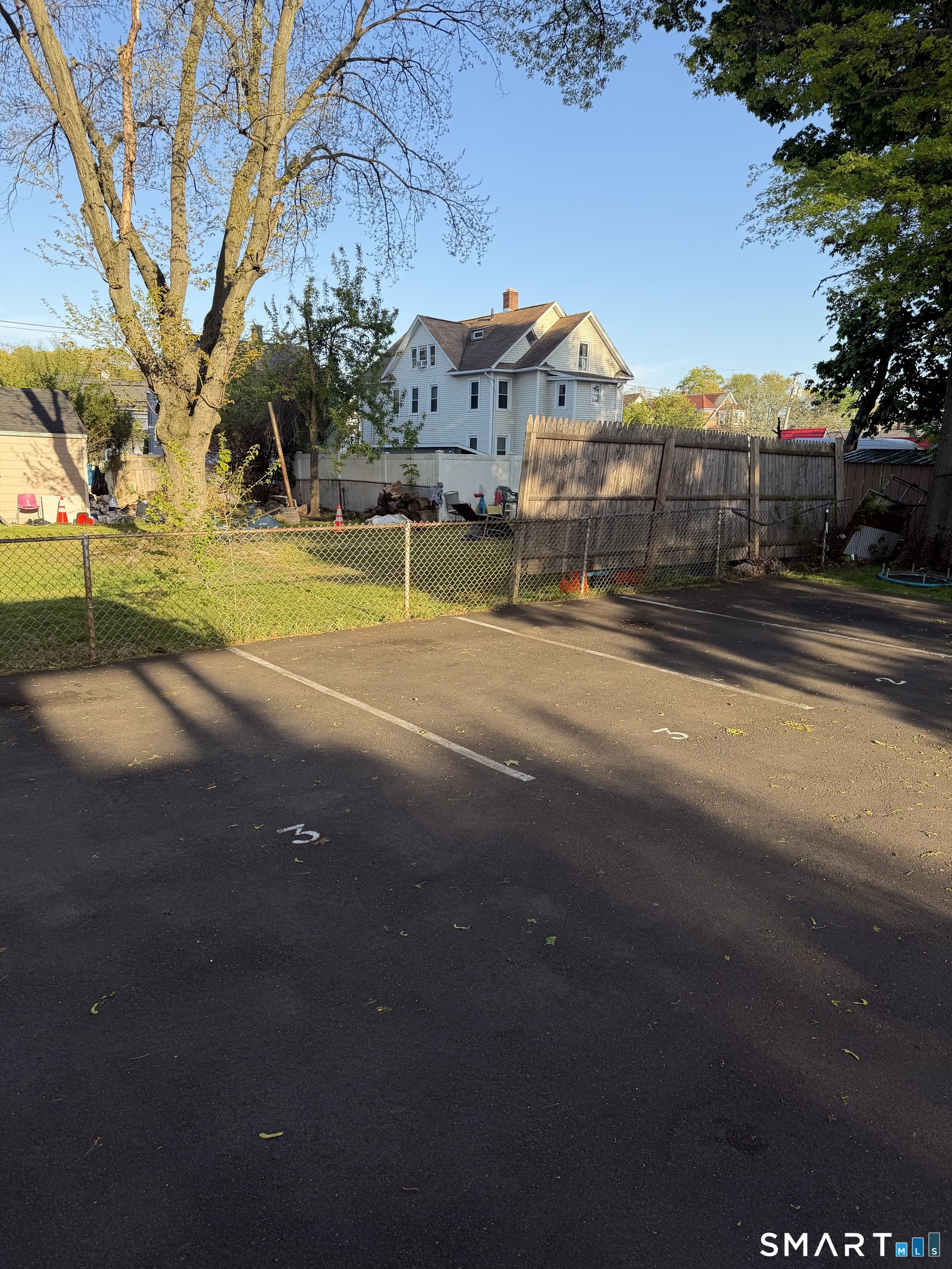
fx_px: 880
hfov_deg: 56.8
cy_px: 634
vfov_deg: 71.6
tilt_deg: -10.4
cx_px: 476
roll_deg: -1.5
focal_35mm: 24
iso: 80
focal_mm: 6.76
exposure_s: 1/1314
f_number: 1.78
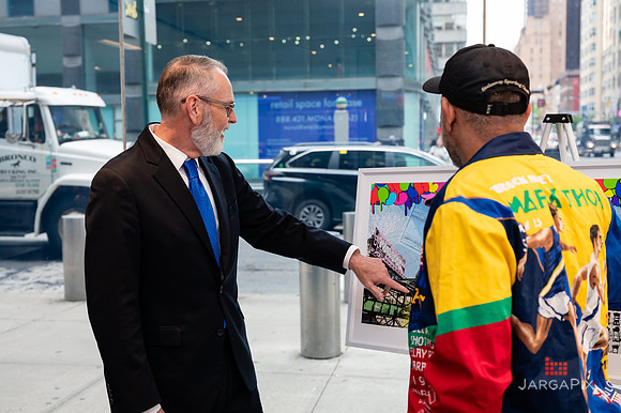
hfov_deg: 44.7
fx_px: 755
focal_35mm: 44
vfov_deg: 30.6
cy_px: 202
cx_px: 304
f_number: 4
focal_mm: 40
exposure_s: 1/160
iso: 640
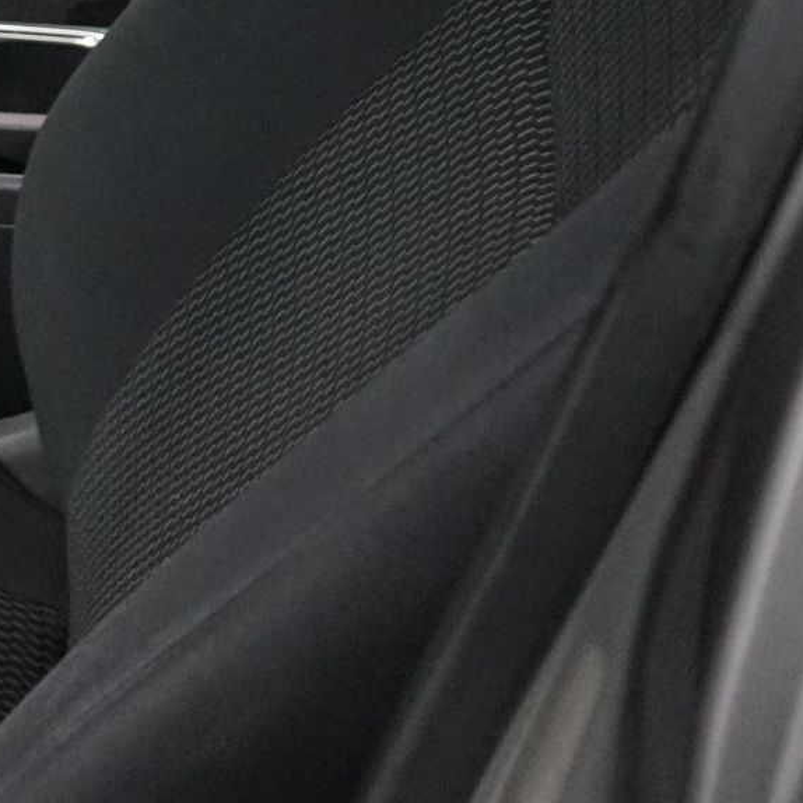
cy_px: -68
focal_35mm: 111
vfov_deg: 15.3
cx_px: -935
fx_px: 2913
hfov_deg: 13.0
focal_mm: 30
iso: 5000
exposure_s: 1/160
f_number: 3.5
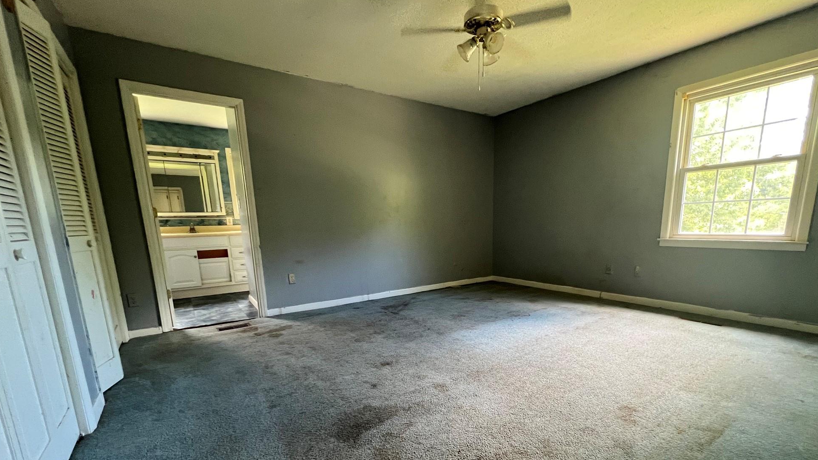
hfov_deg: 102.9
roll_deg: +1.2
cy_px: 293
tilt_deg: -12.0
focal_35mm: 15
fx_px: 325
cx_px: 428
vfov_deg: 69.2
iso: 400
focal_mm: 1.57
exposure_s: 1/60
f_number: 1.8
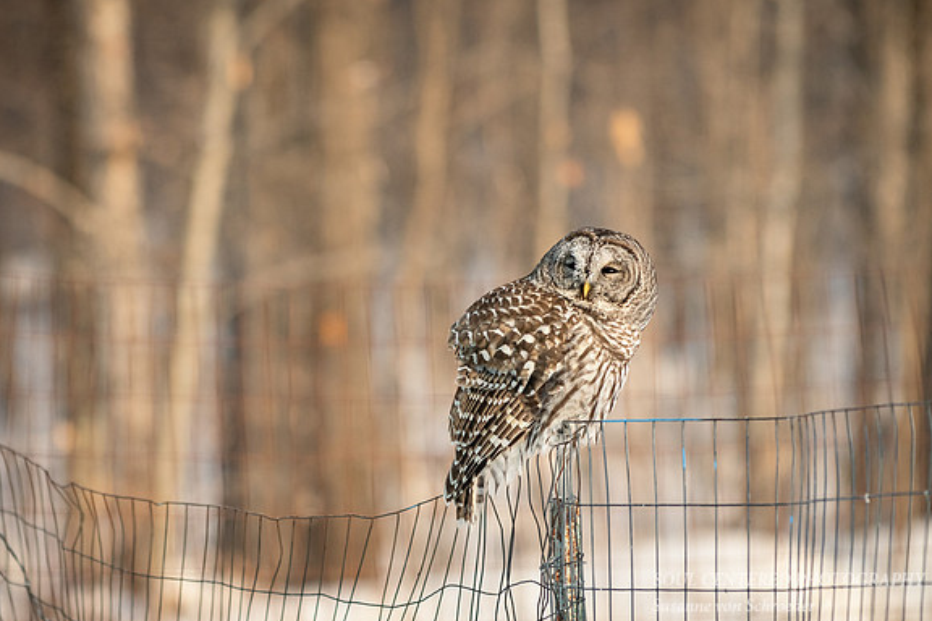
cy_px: 355
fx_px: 9345
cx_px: 396
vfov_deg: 3.8
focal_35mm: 361
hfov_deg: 5.7
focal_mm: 200
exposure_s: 1/2500
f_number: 3.5
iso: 500
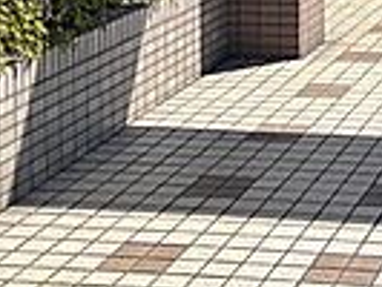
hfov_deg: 15.8
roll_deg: +0.8
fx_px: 1292
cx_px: 528
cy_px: -198
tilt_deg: -1.7
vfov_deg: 11.9
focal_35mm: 117
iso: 50
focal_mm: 5.96
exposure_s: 1/2288
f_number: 1.6
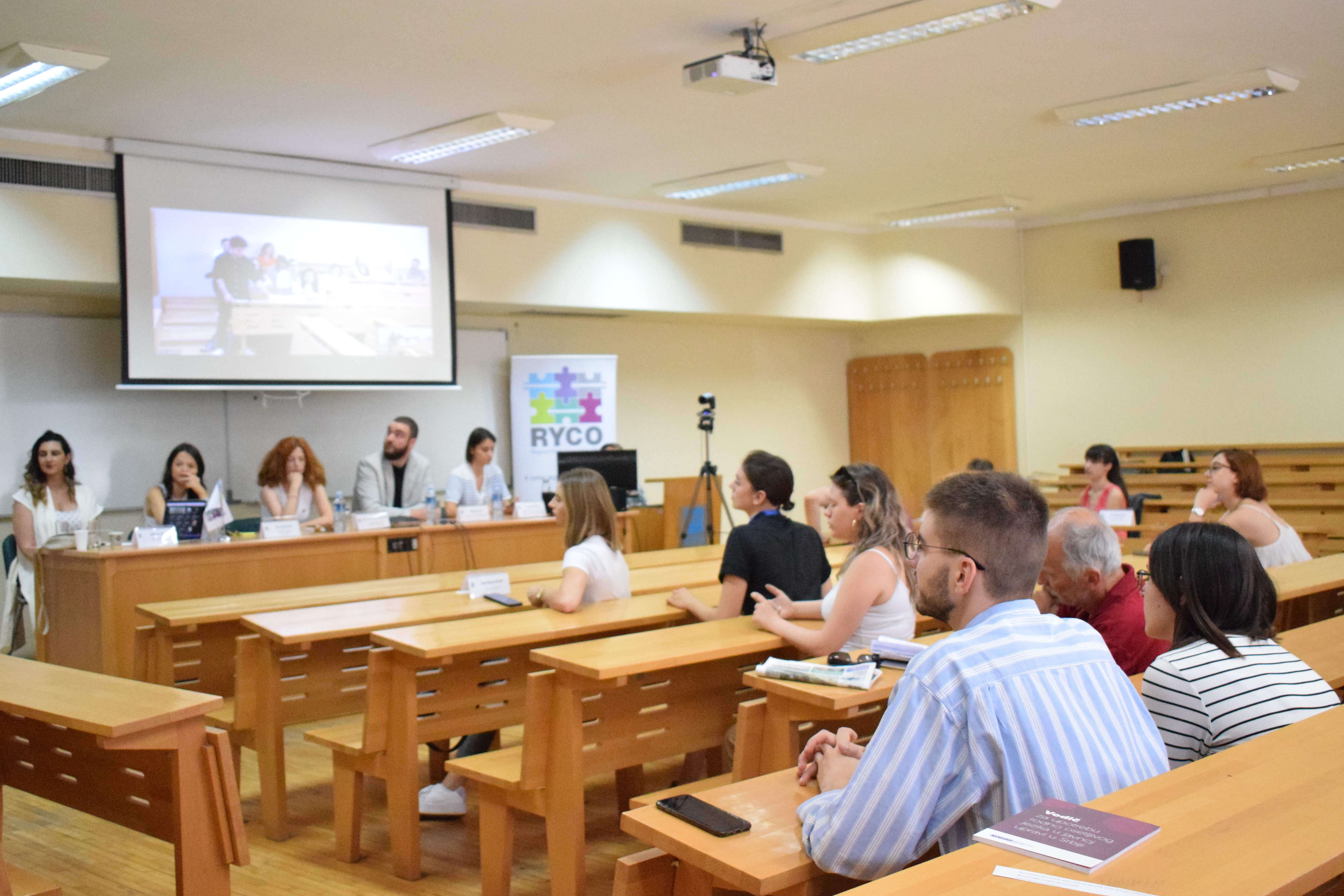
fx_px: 1513
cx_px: 637
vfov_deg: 33.0
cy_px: 439
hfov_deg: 47.9
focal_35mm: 41
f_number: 4
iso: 6400
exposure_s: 1/200
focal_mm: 25
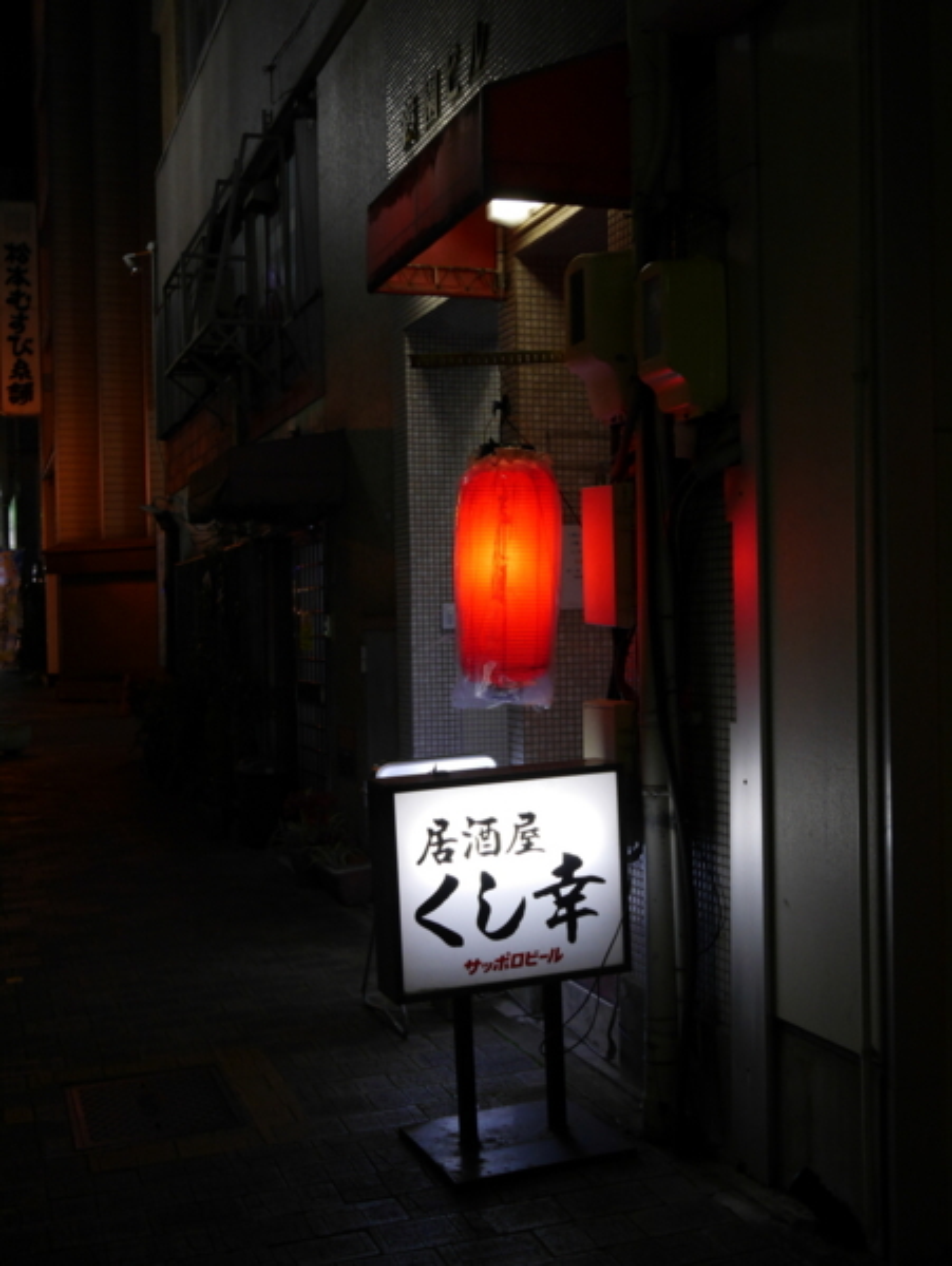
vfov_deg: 46.8
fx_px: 1465
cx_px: 476
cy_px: 633
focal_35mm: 40
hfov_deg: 36.0
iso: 1000
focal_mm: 20
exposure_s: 1/60
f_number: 4.6
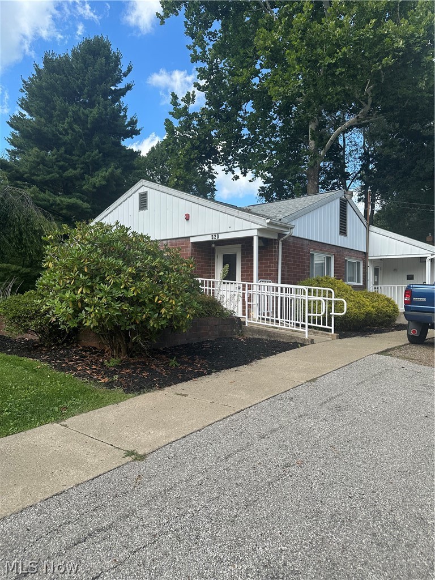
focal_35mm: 24
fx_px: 402
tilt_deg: +0.0
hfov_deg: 56.8
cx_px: 218
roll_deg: +0.0
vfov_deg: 71.6
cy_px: 290
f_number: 1.78
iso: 80
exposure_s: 1/2469
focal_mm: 6.86
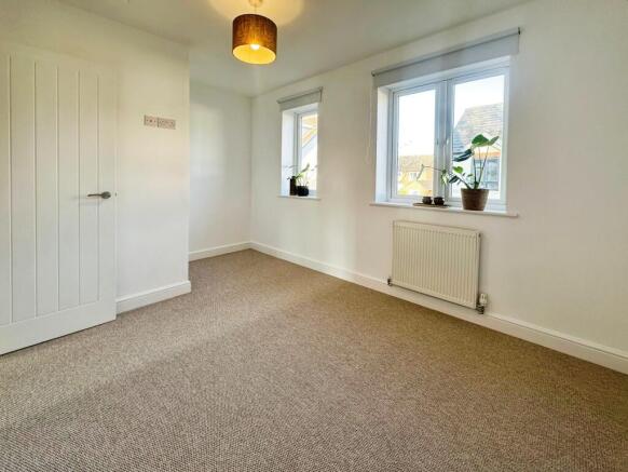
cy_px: 236
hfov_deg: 102.0
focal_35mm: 14
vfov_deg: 85.7
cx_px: 314
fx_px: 254
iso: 80
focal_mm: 2.22
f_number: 2.2
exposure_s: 1/100
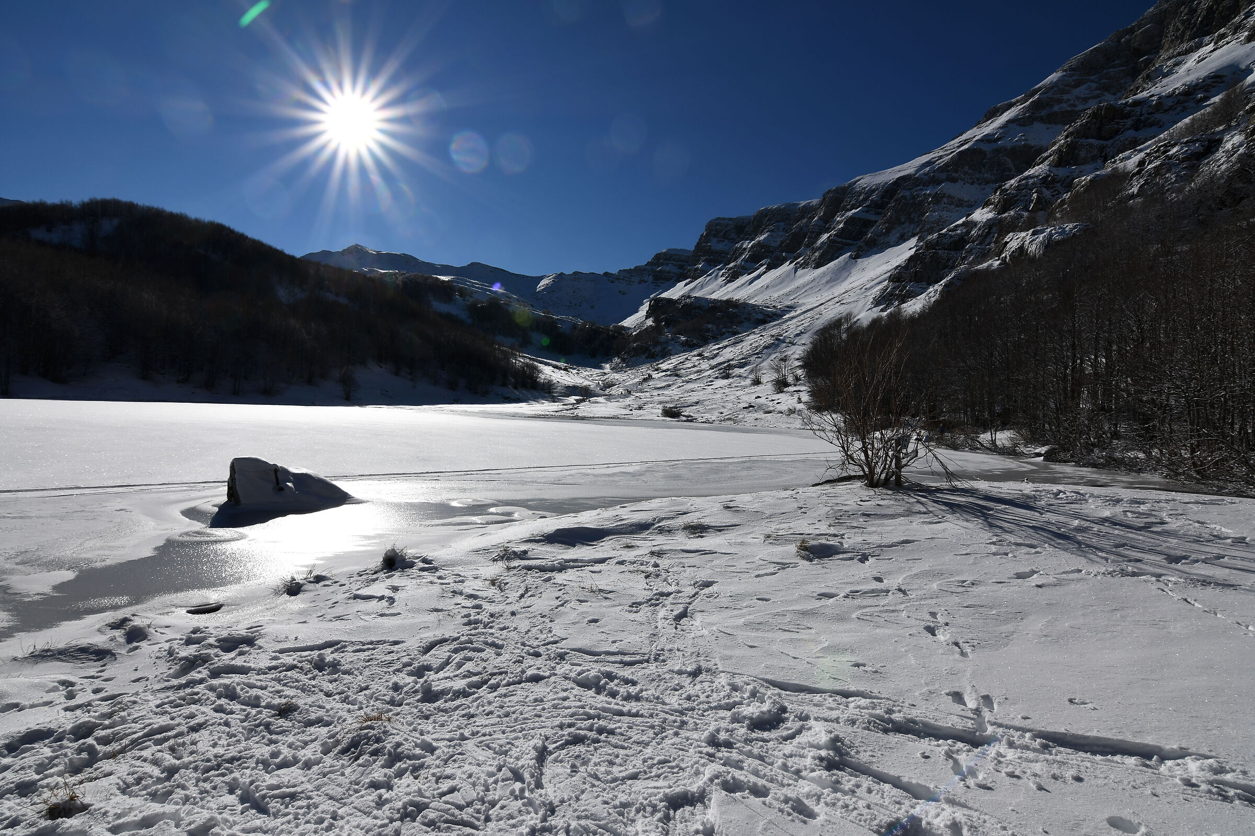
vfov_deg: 73.7
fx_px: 558
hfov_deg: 96.7
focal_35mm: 16
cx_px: 628
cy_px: 418
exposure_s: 1/800
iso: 100
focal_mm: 11
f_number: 11
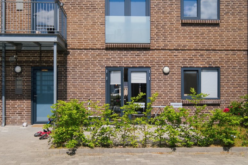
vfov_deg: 37.9
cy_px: 83
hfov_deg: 54.4
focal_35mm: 35
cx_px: 123
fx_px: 241
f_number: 8
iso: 200
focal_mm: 22.9
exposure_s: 1/800
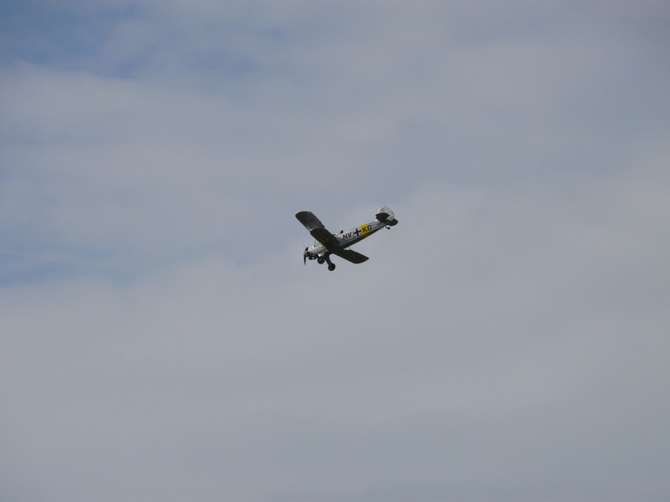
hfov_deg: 4.7
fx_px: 8129
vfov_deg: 3.5
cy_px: 251
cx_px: 335
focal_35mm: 420
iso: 100
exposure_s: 1/1300
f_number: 6.3
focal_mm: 88.8
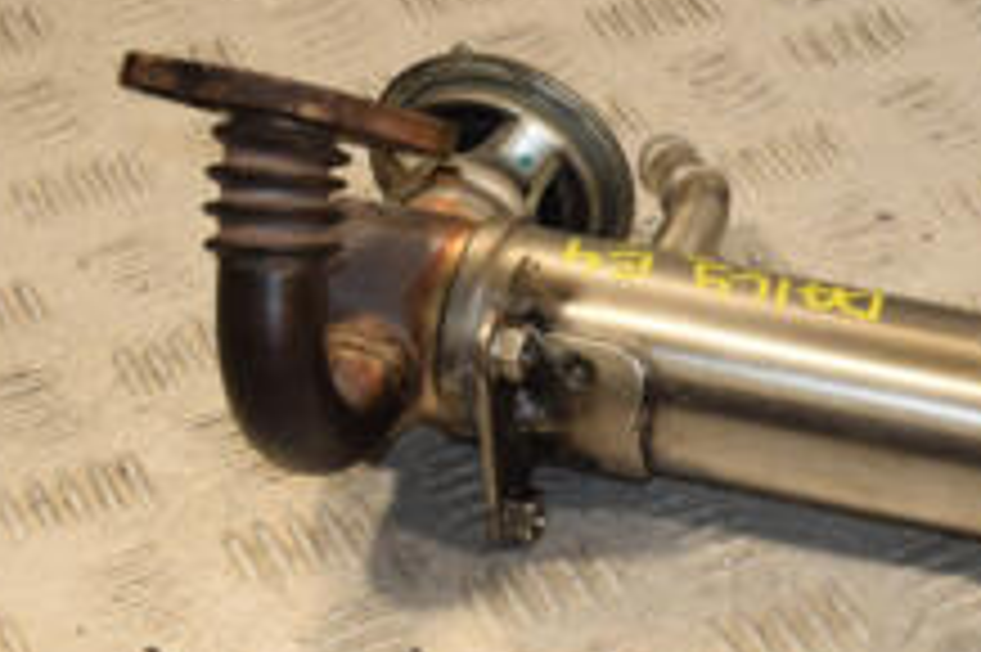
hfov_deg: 15.3
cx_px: 958
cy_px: 216
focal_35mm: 132
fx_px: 3594
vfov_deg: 10.4
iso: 800
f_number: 8
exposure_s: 1/200
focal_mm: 32
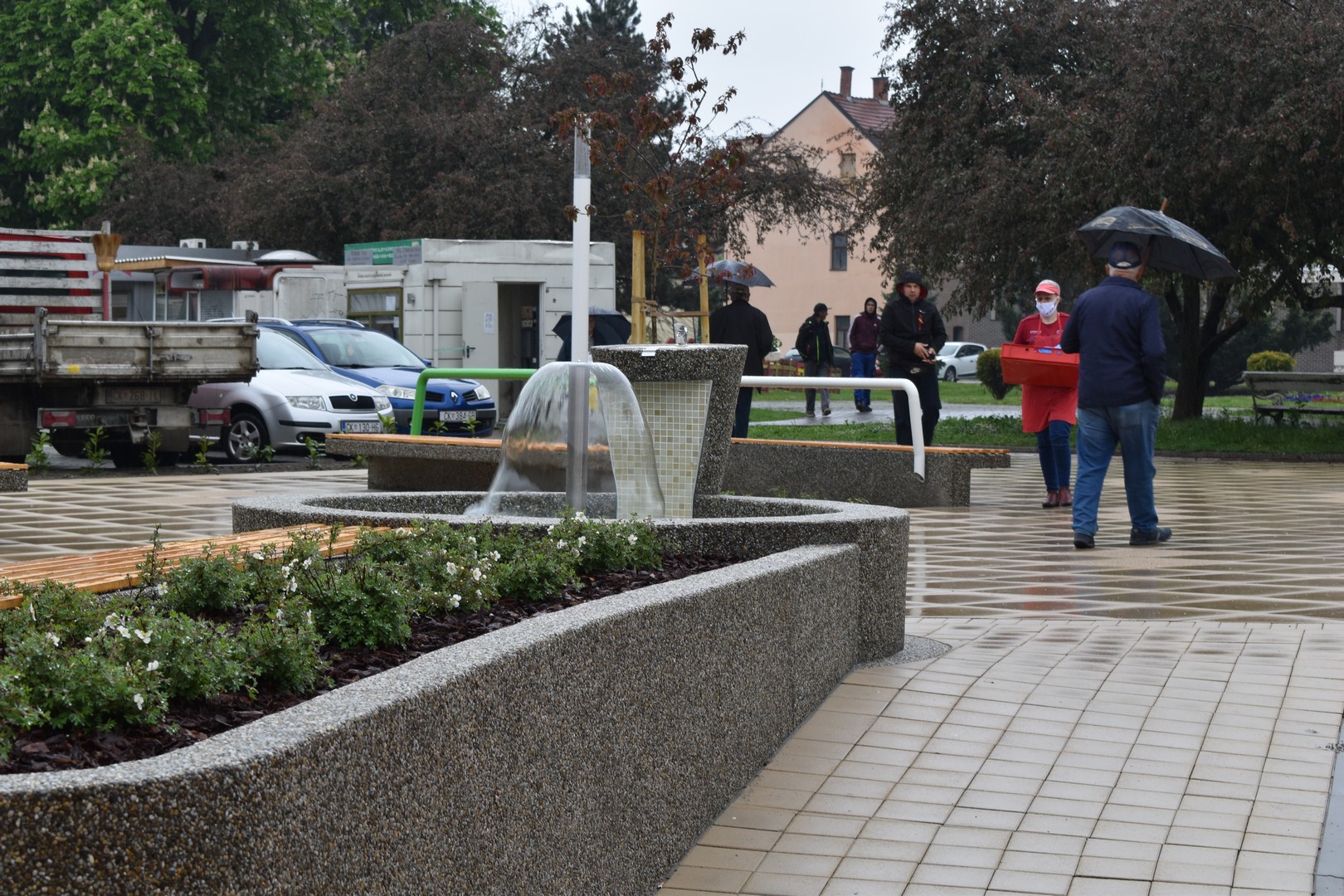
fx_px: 3080
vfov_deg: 16.6
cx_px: 672
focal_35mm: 82
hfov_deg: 24.6
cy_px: 448
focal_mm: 55
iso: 200
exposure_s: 1/60
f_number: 8
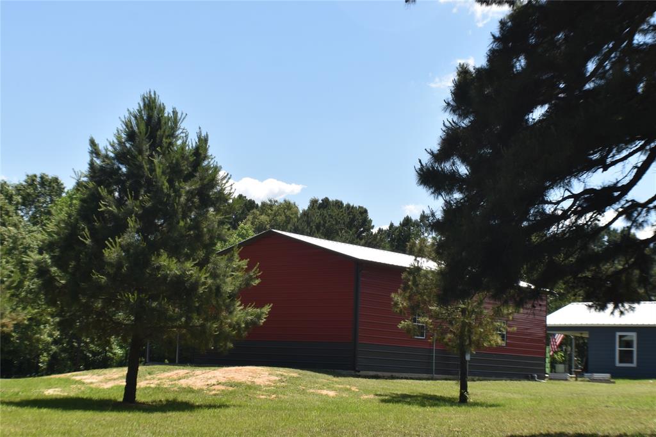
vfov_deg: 16.5
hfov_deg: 24.6
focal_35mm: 82
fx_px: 1503
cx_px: 328
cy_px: 218
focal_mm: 55
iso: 100
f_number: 9
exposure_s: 1/200
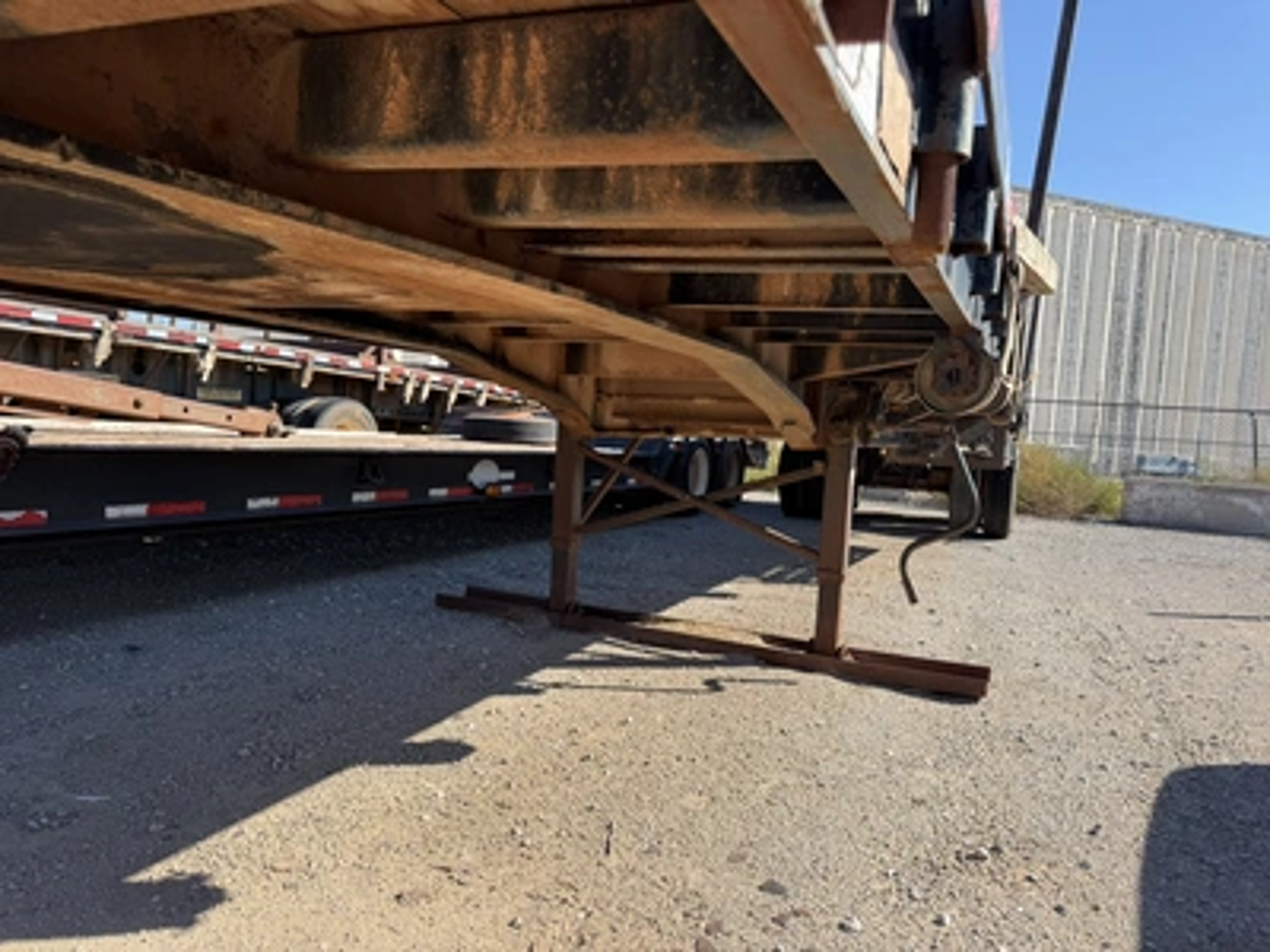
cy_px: 476
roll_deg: -4.1
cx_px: 635
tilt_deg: -4.9
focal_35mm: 24
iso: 80
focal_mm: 6.76
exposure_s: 1/2299
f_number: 1.78
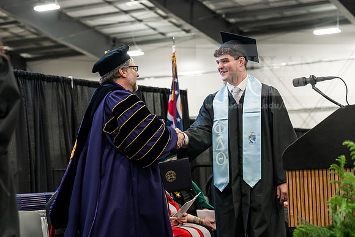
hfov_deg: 23.9
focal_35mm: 85
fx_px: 838
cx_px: 178
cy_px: 118
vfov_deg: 16.1
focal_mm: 85
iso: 4000
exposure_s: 1/200
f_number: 4.5
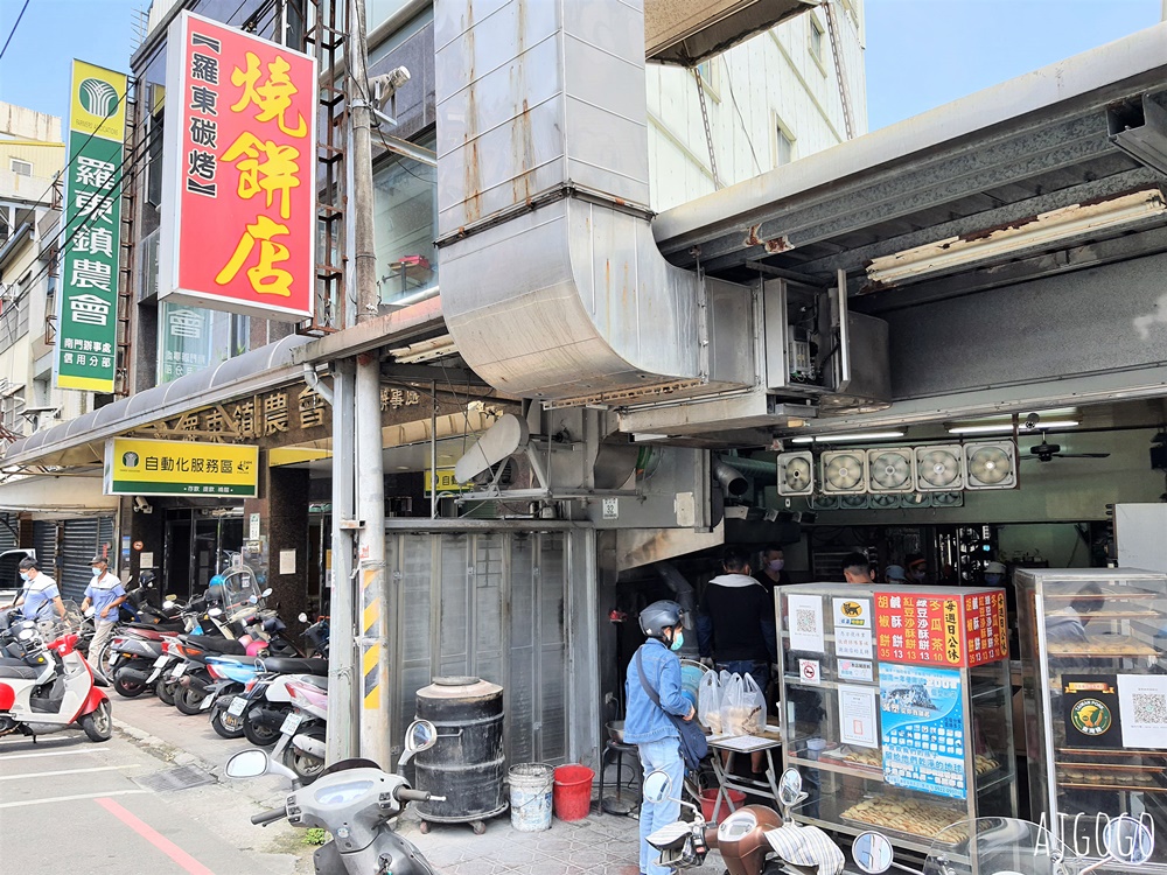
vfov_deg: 53.1
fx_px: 877
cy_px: 438
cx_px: 584
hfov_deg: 67.3
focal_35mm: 26
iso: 50
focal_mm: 4.32
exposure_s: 1/469
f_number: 1.7
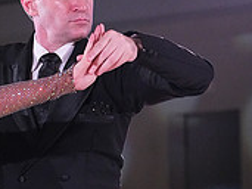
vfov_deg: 3.0
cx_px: 10
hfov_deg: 4.0
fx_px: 3594
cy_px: 316
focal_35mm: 494
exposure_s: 1/320
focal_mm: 151
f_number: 5.6
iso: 8000
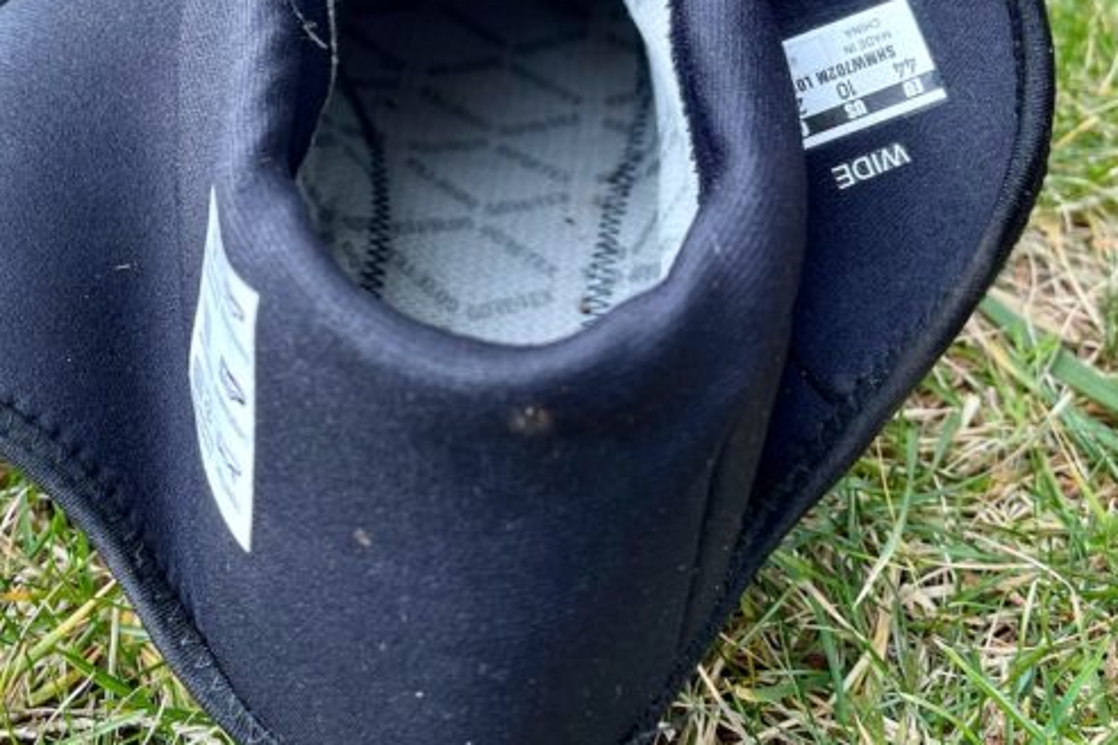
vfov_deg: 29.6
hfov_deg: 44.0
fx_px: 1366
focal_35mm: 44
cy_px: 123
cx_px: 398
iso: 32
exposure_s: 1/122
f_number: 1.6
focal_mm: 5.1
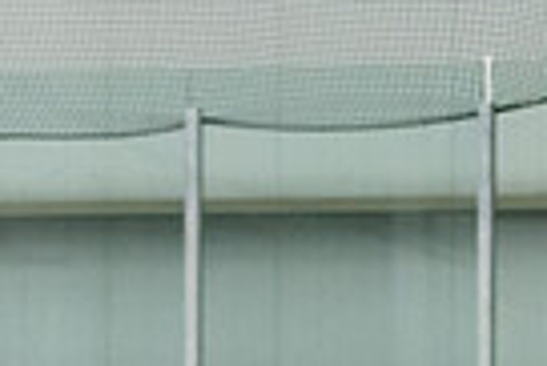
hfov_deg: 4.8
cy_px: 869
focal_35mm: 433
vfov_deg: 3.1
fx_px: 6586
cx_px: 241
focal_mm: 82
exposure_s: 1/800
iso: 3200
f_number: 2.8
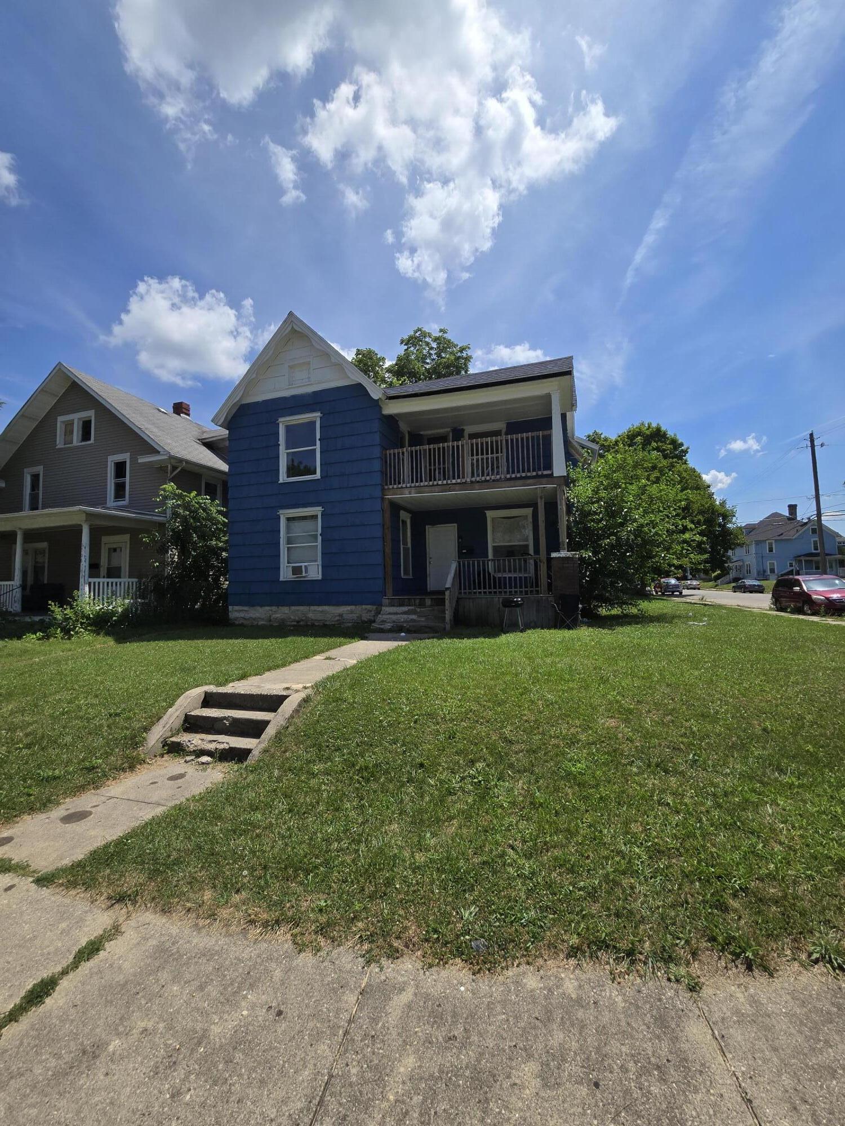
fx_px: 423
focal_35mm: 13
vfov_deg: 106.2
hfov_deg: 89.9
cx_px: 422
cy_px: 563
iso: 50
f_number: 2.2
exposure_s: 1/3521
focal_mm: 2.2
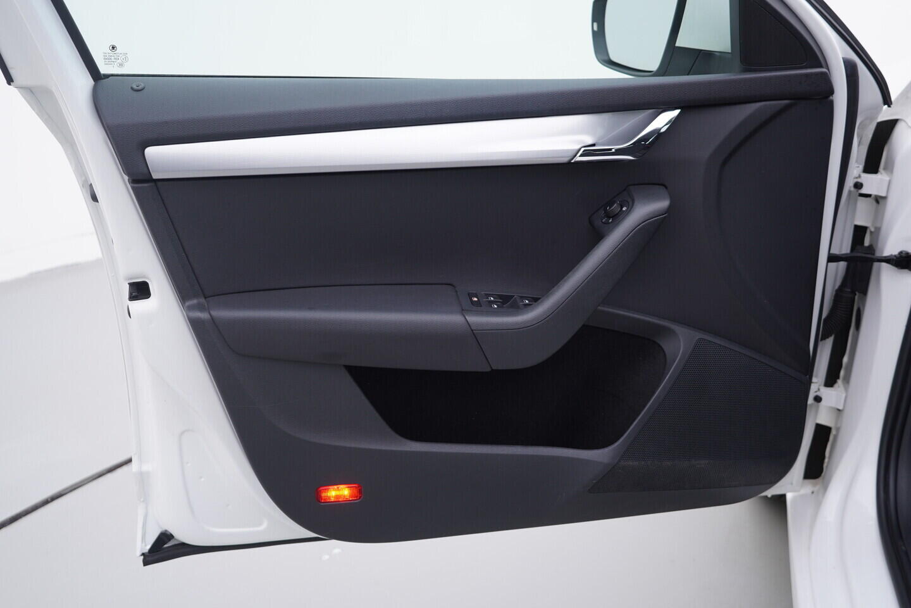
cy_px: 304
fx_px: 911
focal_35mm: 36
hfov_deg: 53.1
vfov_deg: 36.9
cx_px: 456
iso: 125
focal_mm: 24
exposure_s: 1/50
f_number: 3.2
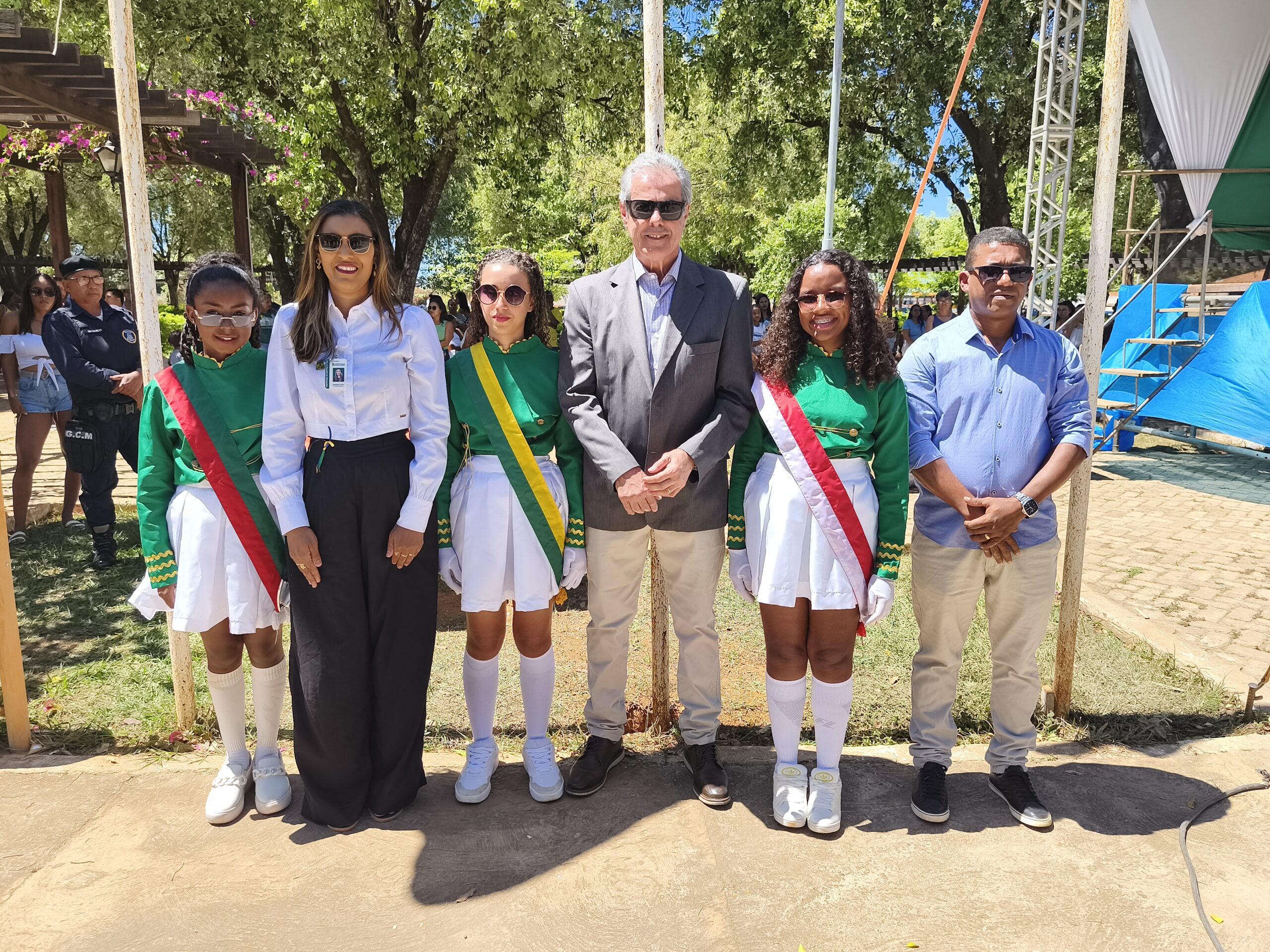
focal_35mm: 23
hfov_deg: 73.9
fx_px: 844
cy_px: 476
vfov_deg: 58.9
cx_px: 635
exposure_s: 1/637
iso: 50
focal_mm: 6.18
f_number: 1.65
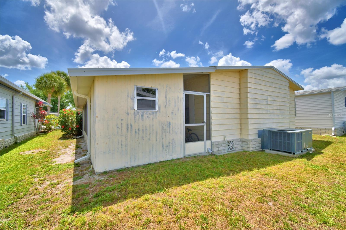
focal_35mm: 15
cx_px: 173
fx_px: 144
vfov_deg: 77.3
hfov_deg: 100.4
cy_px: 115
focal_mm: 10
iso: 100
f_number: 4.5
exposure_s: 1/1600
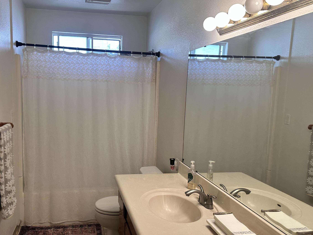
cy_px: 132
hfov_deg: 56.5
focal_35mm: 32
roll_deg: -1.4
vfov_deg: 44.1
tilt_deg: -7.8
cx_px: 130
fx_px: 289
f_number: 1.78
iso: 125
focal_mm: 6.86
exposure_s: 1/120
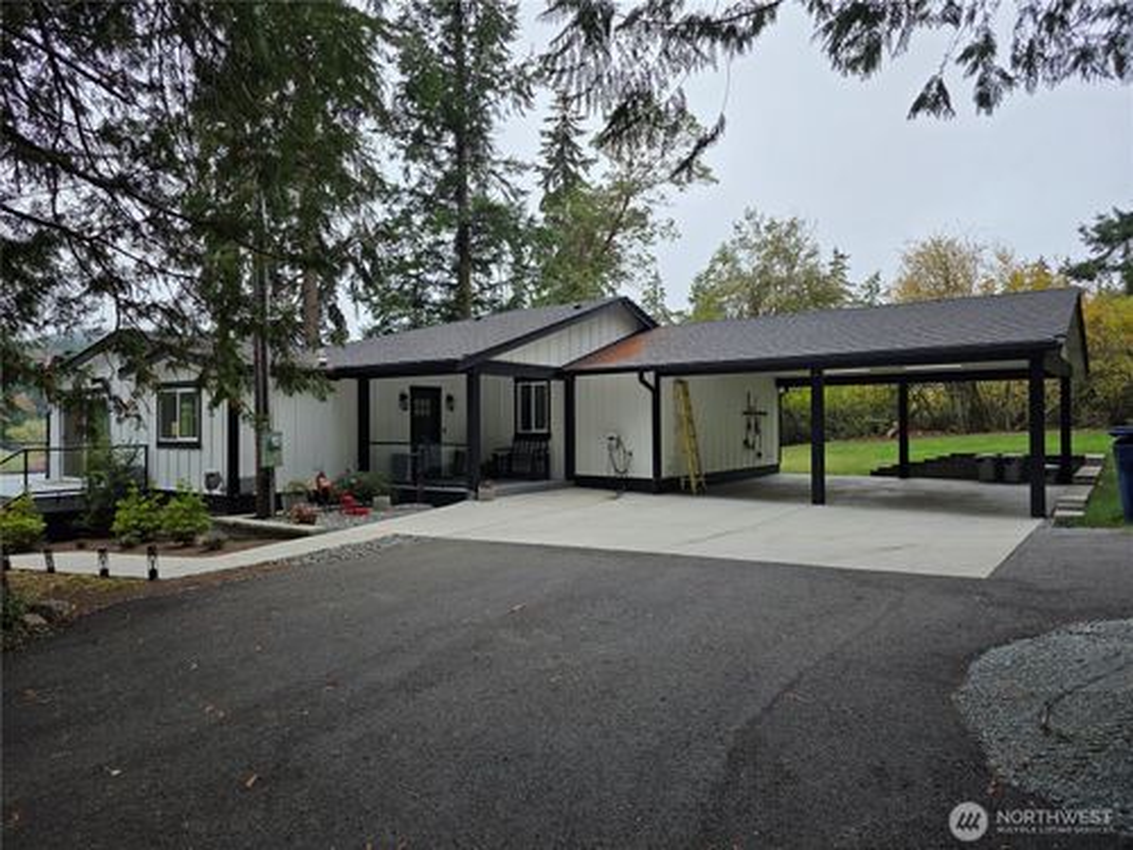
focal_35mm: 23
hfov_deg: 73.9
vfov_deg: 58.9
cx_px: 566
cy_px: 425
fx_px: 753
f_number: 1.7
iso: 80
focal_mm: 6.3
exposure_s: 1/2321
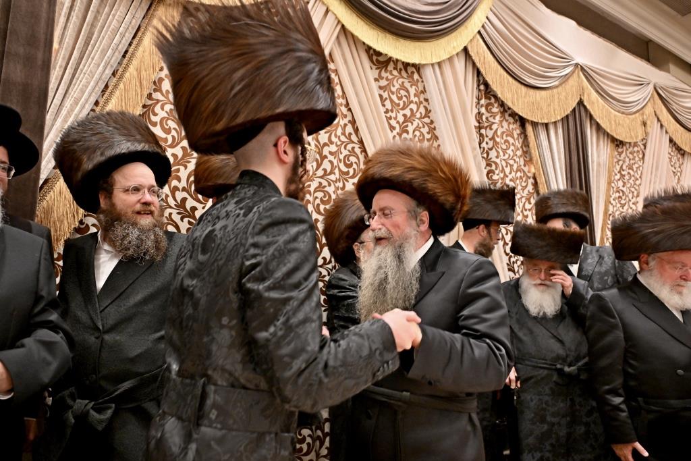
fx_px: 461
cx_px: 346
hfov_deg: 73.7
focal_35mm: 24
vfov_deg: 53.1
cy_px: 230
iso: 1250
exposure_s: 1/200
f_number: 4
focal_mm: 24
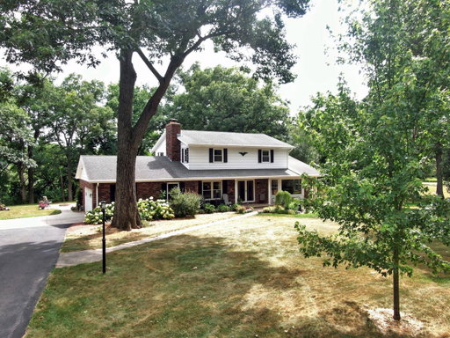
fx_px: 312
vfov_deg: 56.8
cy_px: 169
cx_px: 225
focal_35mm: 24
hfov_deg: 71.6
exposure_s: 1/160
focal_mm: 4.39
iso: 100
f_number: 2.8
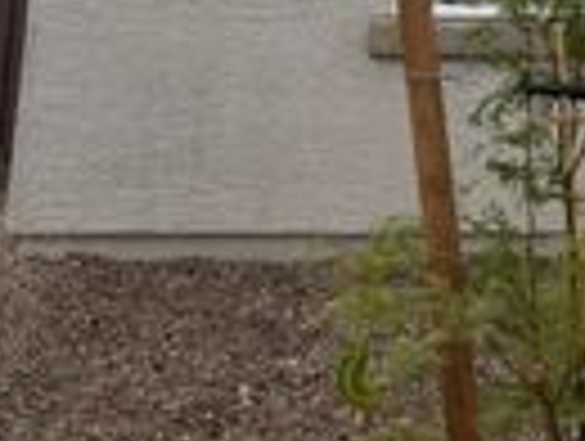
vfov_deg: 14.9
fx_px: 1558
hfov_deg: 17.0
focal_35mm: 92
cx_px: 1098
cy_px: -236
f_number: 1.78
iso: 64
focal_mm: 6.76
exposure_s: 1/2660
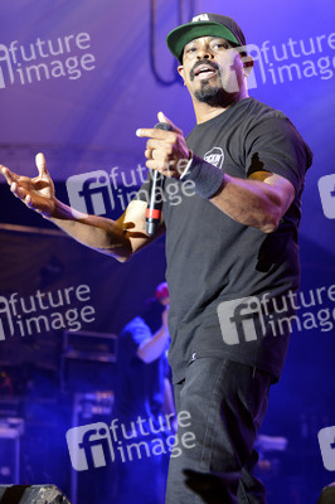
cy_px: 252
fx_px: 1049
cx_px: 168
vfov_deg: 27.0
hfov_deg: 18.2
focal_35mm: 75
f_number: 3.5
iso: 3200
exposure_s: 1/200
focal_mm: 75
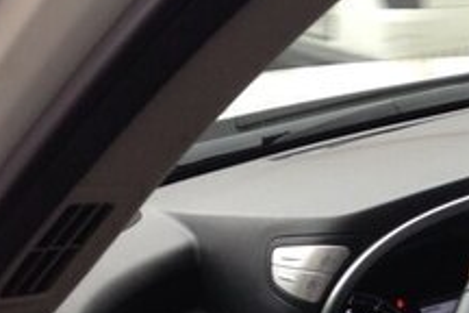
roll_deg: +1.2
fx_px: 1368
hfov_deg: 18.3
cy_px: 375
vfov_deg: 12.7
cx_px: 584
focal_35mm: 105
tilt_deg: -21.1
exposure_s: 1/40
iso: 64
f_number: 2.4
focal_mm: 4.12
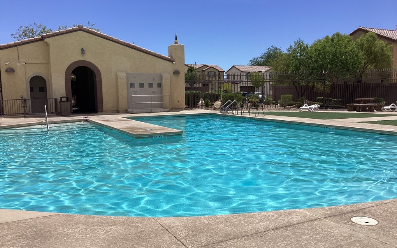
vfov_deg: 38.3
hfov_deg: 58.2
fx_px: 357
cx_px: 198
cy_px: 132
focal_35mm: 33
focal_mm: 3.3
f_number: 2.4
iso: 25
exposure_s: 1/2809
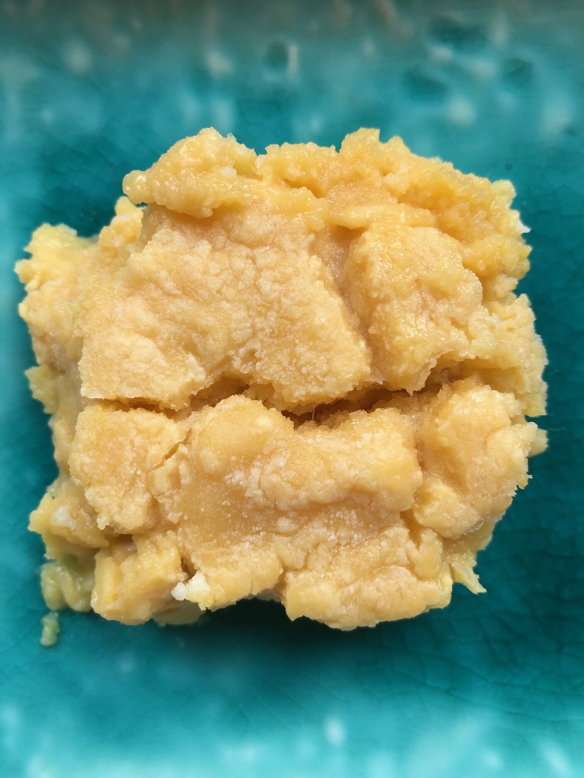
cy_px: 389
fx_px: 630
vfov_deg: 63.4
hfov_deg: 49.7
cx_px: 292
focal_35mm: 28
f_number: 1.8
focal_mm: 3.99
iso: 25
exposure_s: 1/30
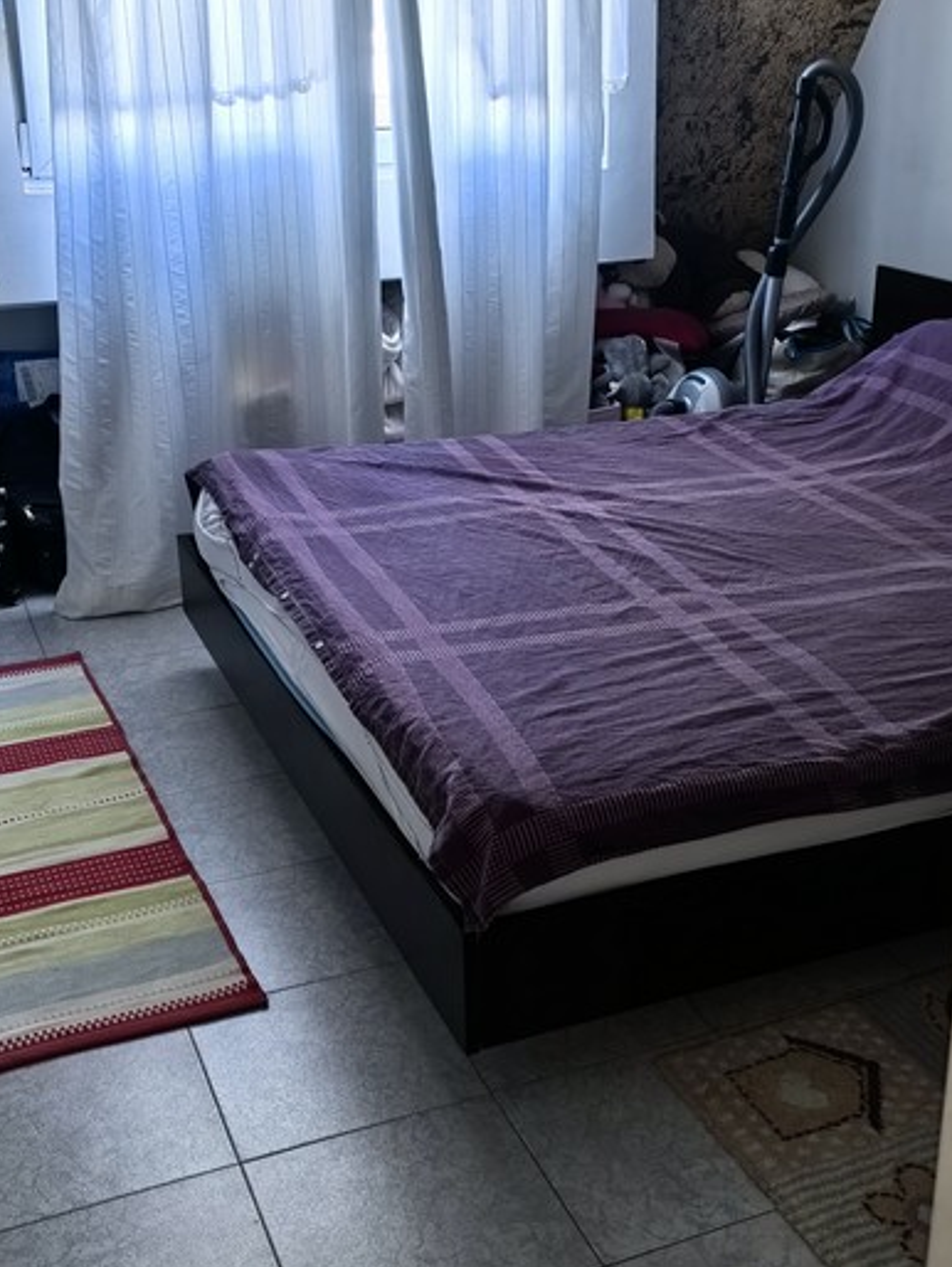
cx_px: 555
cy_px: 629
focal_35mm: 42
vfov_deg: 44.8
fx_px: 1539
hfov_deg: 34.3
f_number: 2
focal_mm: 6.98
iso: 320
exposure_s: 1/100
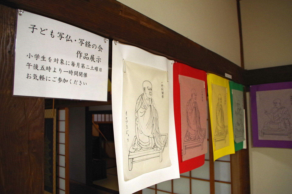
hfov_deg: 67.5
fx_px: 219
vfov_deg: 47.7
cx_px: 146
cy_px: 97
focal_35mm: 27
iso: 800
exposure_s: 1/50
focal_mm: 18
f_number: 5.6
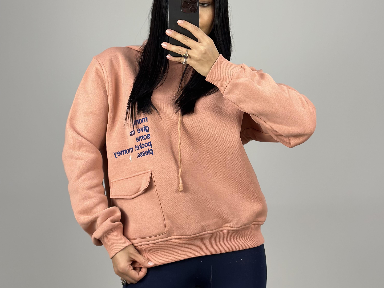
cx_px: 194
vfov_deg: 22.5
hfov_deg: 29.8
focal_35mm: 65
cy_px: 99
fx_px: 721
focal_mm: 6.86
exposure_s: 1/100
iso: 125
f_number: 1.78
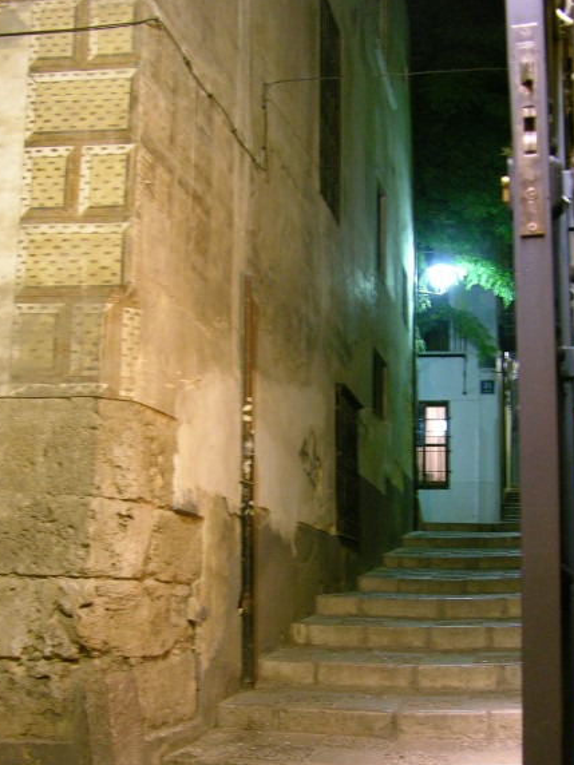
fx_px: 1039
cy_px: 499
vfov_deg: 40.0
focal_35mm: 47
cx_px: 333
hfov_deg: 30.8
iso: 200
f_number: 2.8
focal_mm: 8.9
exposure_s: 1/1.2
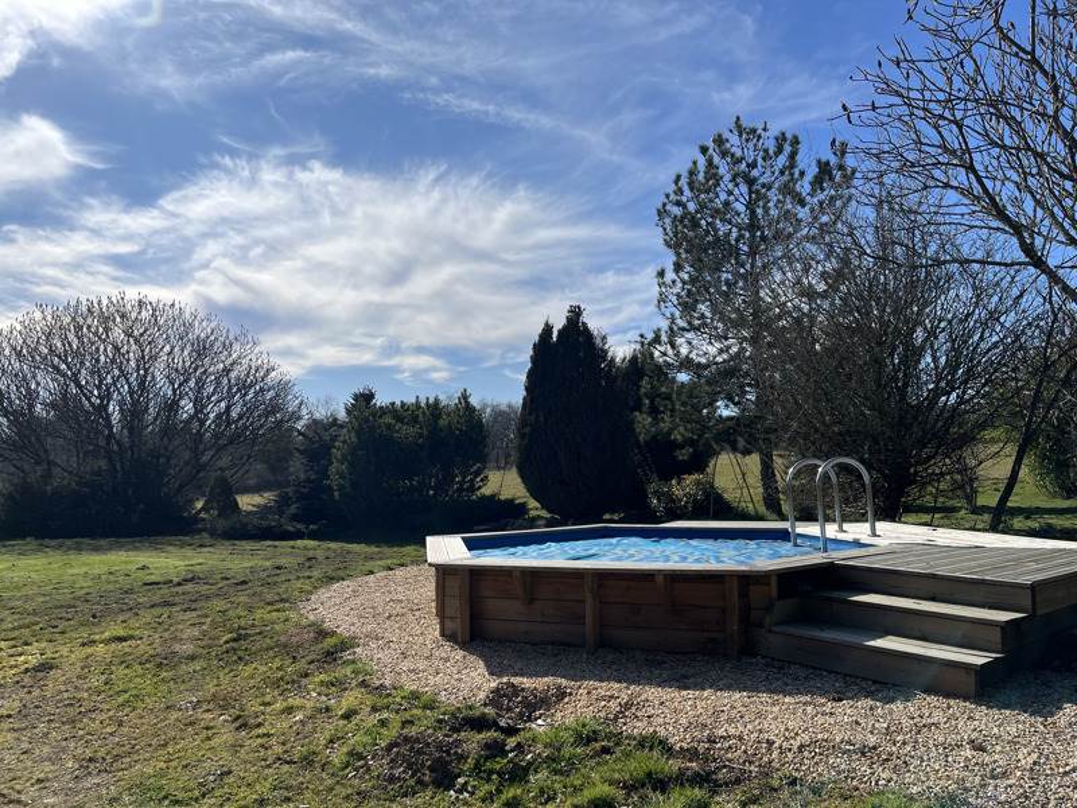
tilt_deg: +4.3
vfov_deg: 53.1
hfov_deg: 67.3
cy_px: 404
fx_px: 809
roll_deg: +1.8
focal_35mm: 26
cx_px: 538
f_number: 1.6
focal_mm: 5.1
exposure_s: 1/6494
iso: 50
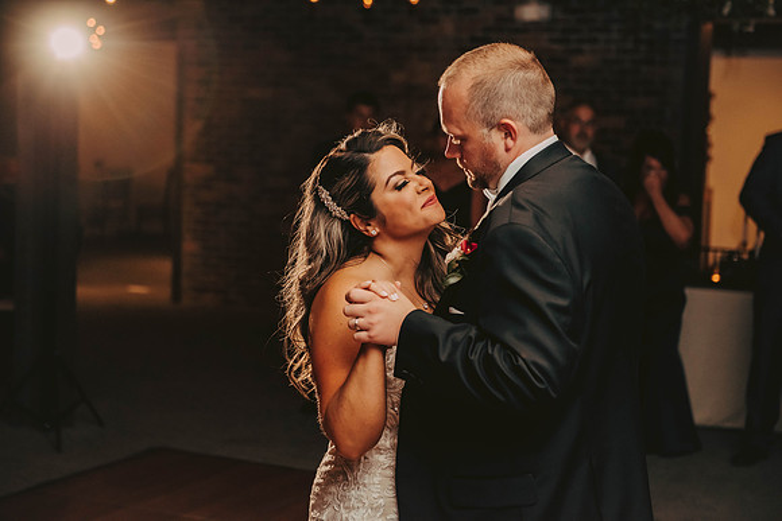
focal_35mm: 70
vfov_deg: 19.5
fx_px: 1521
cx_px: 391
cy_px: 260
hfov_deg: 28.8
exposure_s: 1/200
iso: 2000
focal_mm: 70
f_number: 3.2
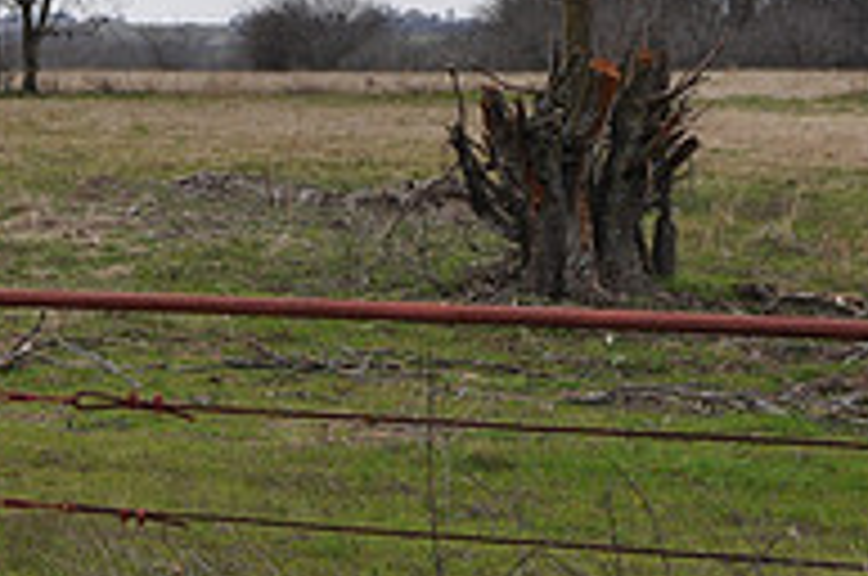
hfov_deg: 15.5
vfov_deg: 10.8
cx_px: -274
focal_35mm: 126
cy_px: 259
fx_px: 3033
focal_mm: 28
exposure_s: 1/200
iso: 200
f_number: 14
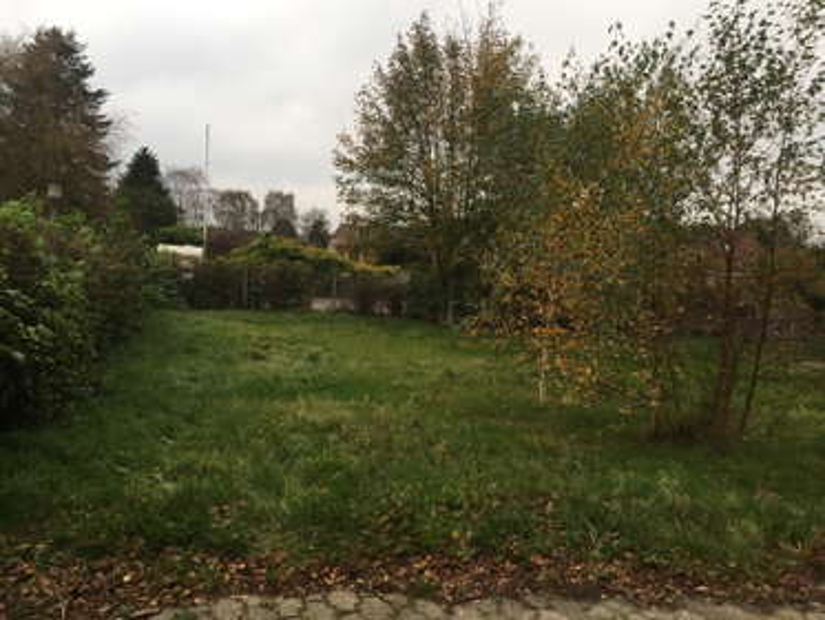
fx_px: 691
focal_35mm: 29
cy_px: 310
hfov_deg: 61.6
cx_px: 412
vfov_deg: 48.3
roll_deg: -2.6
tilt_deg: -3.3
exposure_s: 1/170
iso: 32
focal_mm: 4.15
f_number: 2.2
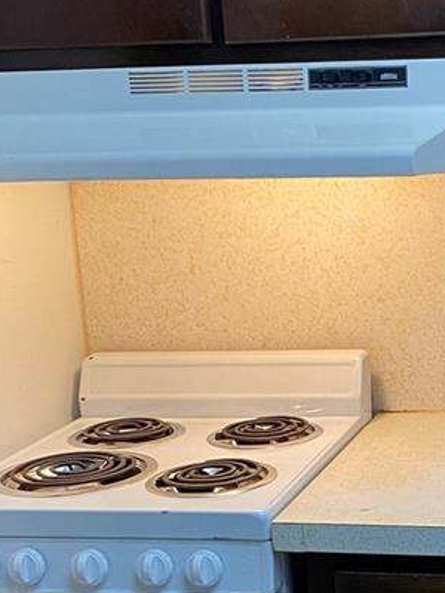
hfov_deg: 18.3
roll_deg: +2.5
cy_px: 492
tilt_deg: -16.6
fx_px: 1337
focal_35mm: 78
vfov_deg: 24.5
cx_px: 470
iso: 100
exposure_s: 1/60
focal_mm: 4.25
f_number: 1.8
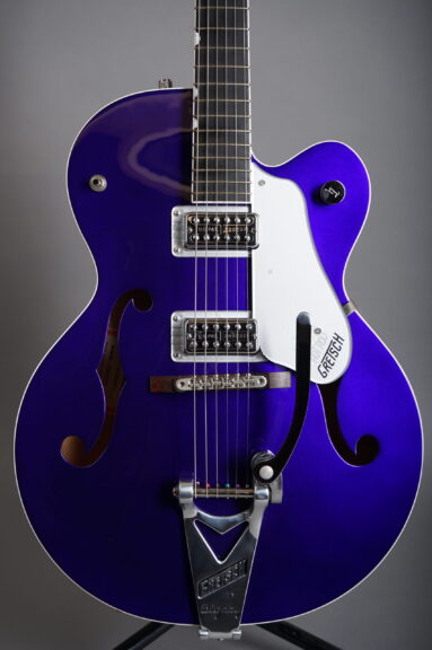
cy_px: 325
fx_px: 884
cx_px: 216
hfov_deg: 27.5
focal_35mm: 49
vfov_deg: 40.4
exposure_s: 1/160
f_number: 8
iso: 160
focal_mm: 49
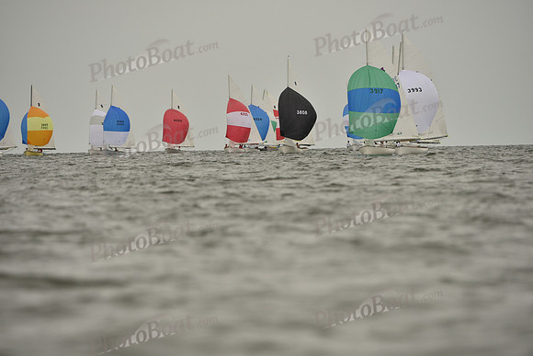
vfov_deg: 3.6
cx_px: 266
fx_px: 5627
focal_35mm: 380
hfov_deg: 5.4
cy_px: 178
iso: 320
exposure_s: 1/1250
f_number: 5.6
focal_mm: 380
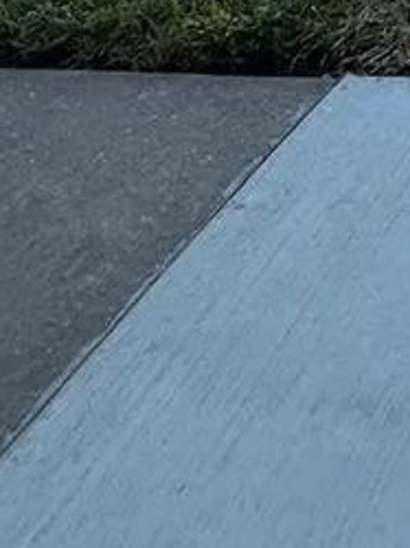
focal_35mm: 71
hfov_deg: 14.8
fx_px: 1123
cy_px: -604
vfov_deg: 17.5
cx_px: 927
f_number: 1.8
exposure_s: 1/181
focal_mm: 1.57
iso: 32
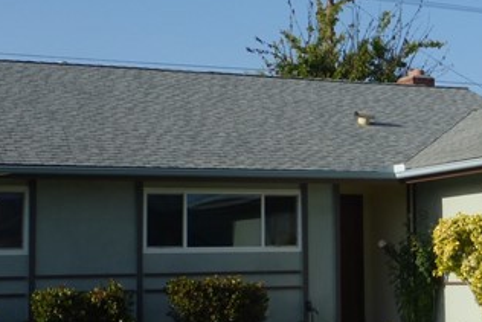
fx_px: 1219
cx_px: 430
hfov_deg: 21.9
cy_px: 108
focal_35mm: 91
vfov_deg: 15.0
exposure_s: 1/1300
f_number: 3.4
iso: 100
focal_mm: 4.8
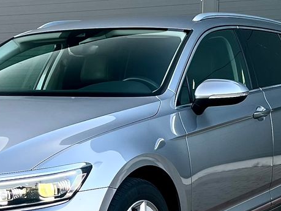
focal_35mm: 58
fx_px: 471
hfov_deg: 32.4
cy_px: 161
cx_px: 59
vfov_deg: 24.9
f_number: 1.5
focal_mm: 5.7
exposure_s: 1/121
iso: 64
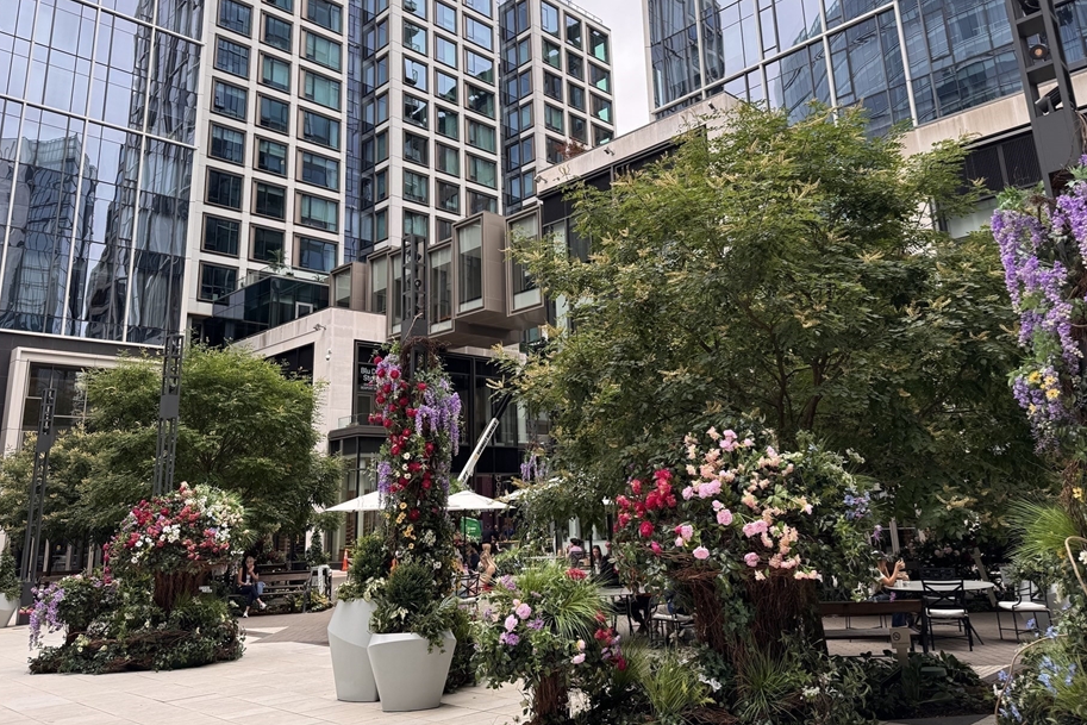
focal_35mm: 28
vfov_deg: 46.1
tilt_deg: +15.8
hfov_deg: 65.5
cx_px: 554
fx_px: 846
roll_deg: +2.3
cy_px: 281
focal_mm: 6.76
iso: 80
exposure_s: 1/876
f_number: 1.78
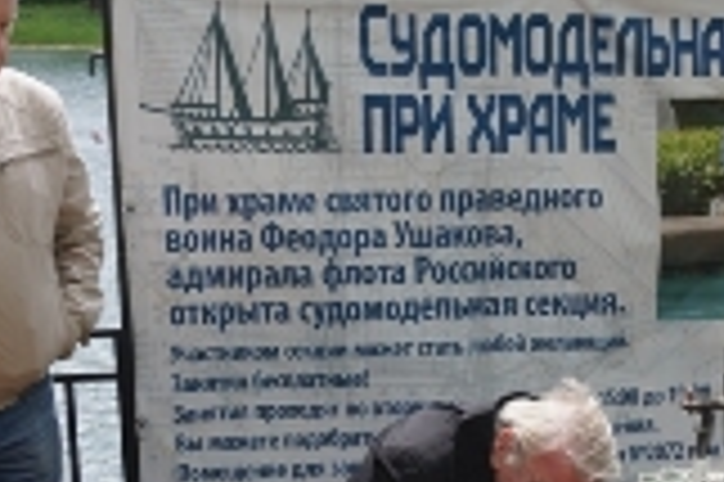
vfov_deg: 14.6
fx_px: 1848
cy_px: 462
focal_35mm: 92
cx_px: 594
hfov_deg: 21.8
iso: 250
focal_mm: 22
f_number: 8
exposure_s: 1/400
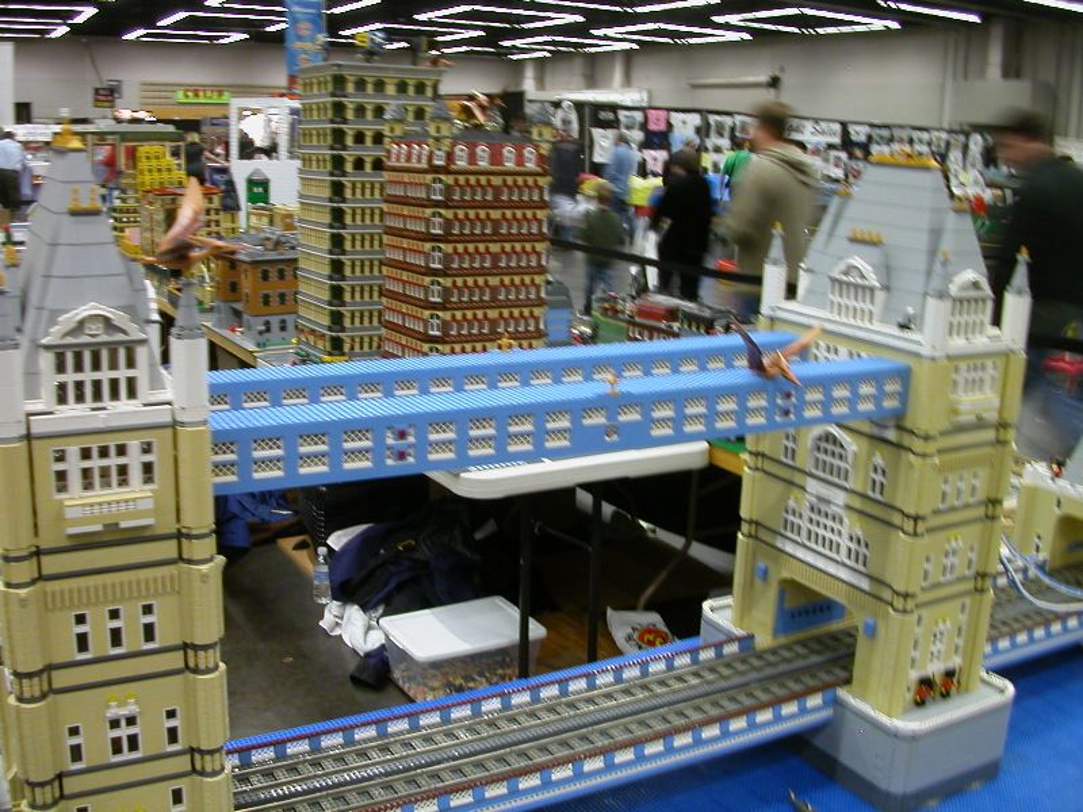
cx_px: 542
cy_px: 406
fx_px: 1158
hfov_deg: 50.1
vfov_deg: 38.7
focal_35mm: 37
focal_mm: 5.6
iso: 100
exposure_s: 1/5.2
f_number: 2.7
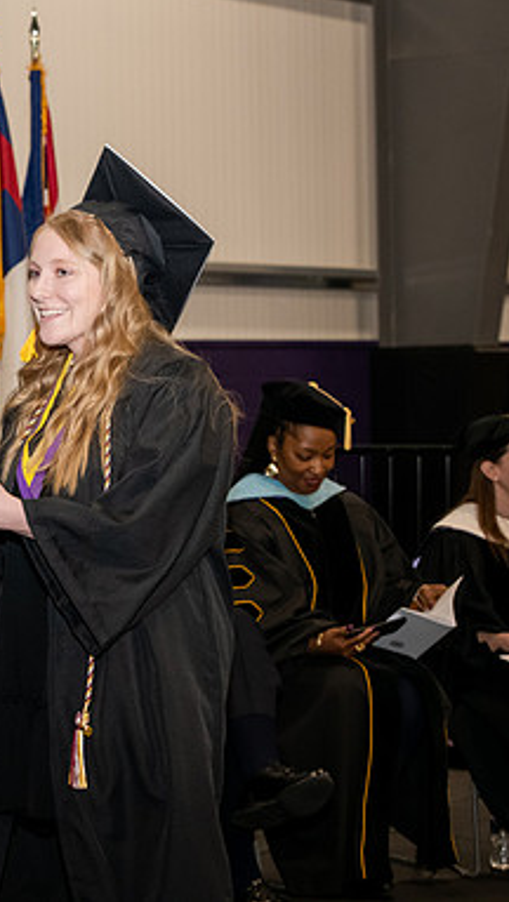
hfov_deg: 10.7
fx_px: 2658
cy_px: 449
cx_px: -106
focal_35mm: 111
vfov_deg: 19.3
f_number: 5.6
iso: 2000
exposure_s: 1/200
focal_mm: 70
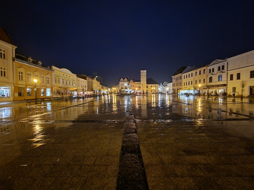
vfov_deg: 89.9
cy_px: 95
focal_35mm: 13
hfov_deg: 106.2
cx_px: 127
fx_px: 95
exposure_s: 1/4
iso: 2500
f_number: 2.2
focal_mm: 2.2
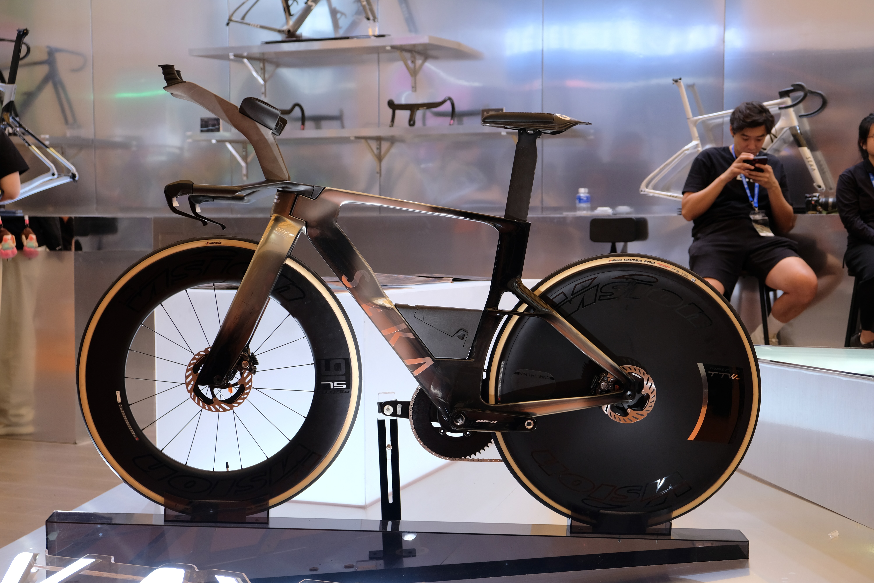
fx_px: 1238
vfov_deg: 26.5
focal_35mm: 51
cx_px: 437
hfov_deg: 38.9
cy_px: 292
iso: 400
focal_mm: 34.3
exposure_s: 1/80
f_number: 4
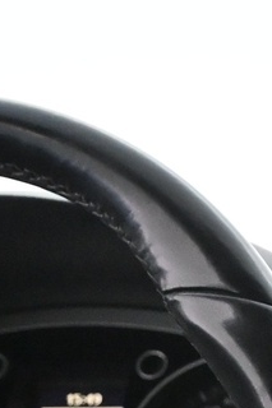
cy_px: 584
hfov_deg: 5.9
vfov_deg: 8.7
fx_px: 2630
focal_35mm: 232
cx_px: 283
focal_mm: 30.5
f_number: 4.8
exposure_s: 1/100
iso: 3200
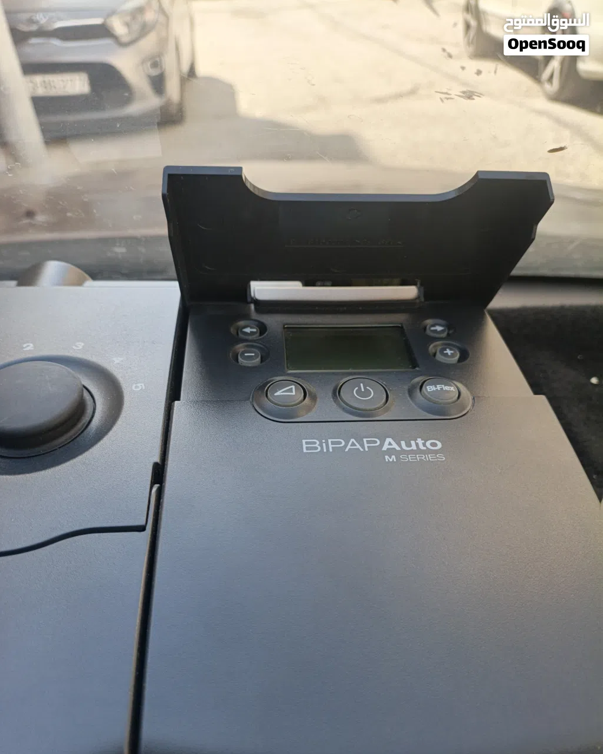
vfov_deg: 70.2
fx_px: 535
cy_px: 402
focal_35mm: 24
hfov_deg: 58.8
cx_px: 302
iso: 70
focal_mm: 4.71
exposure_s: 1/111
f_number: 1.79
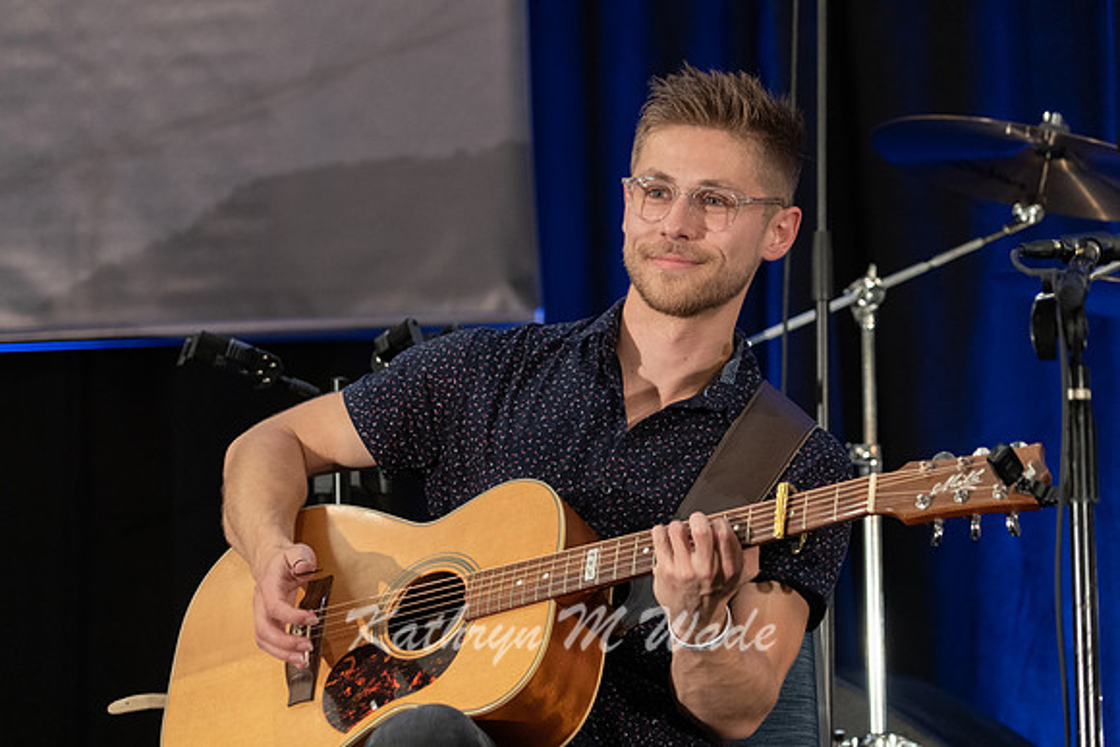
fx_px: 5539
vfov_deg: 7.7
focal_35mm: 178
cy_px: 374
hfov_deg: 11.5
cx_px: 560
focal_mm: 178
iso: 5000
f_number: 6.3
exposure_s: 1/160
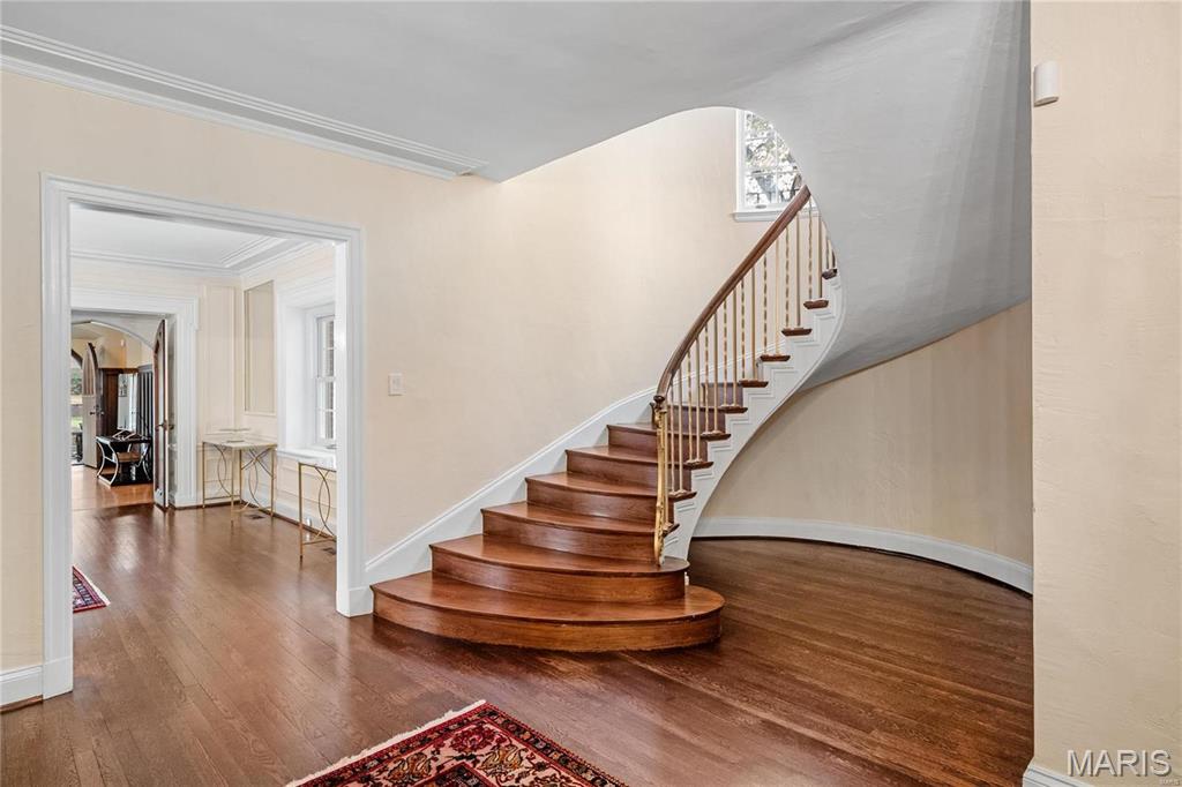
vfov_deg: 61.9
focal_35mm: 20
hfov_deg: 84.0
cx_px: 591
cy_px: 394
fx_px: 656
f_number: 6.3
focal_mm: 10
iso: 400
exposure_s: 1/4
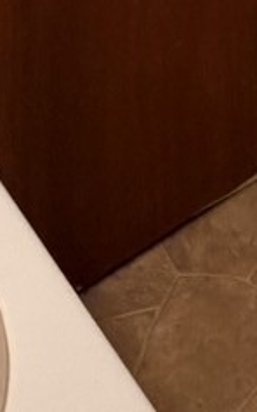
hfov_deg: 12.4
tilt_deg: -13.1
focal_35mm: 100
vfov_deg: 16.2
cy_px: -409
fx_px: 1121
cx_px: 396
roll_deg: -0.3
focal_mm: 2.22
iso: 250
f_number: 2.2
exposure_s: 1/120
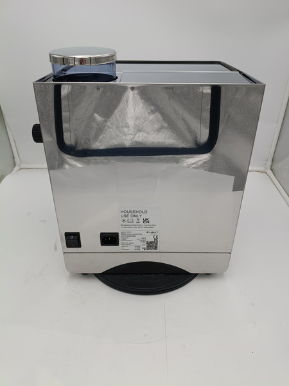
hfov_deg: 53.1
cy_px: 193
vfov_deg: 67.3
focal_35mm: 26
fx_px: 289
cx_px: 144
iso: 146
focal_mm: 4.81
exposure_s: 1/231
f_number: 1.8
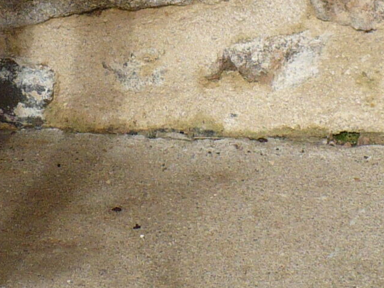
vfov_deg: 8.2
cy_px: -6
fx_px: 1985
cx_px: 332
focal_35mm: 179
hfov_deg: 11.0
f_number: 2.8
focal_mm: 6.1
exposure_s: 1/640
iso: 100
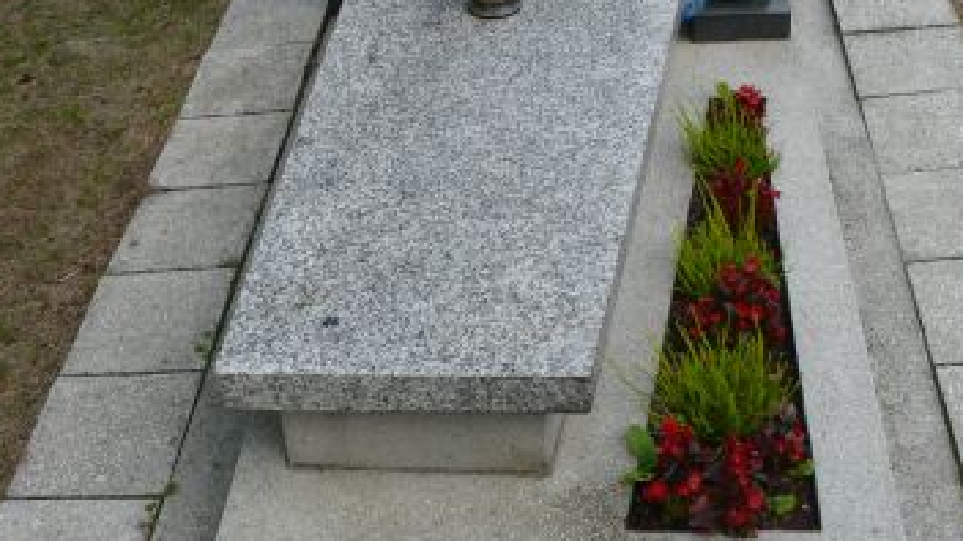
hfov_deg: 39.9
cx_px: 484
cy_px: 197
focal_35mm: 52
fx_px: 1328
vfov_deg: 23.0
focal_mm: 7.4
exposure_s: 1/200
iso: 100
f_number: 4.5
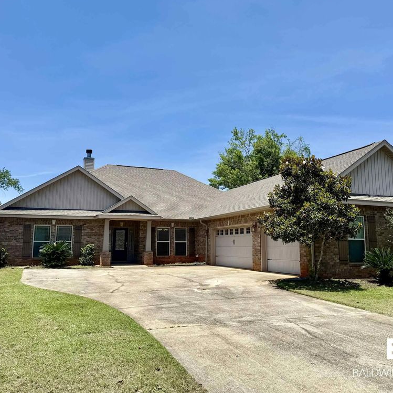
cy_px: 195
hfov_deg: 55.6
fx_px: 372
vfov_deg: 55.6
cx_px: 206
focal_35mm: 29
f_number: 1.78
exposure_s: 1/4673
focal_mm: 6.76
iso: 80
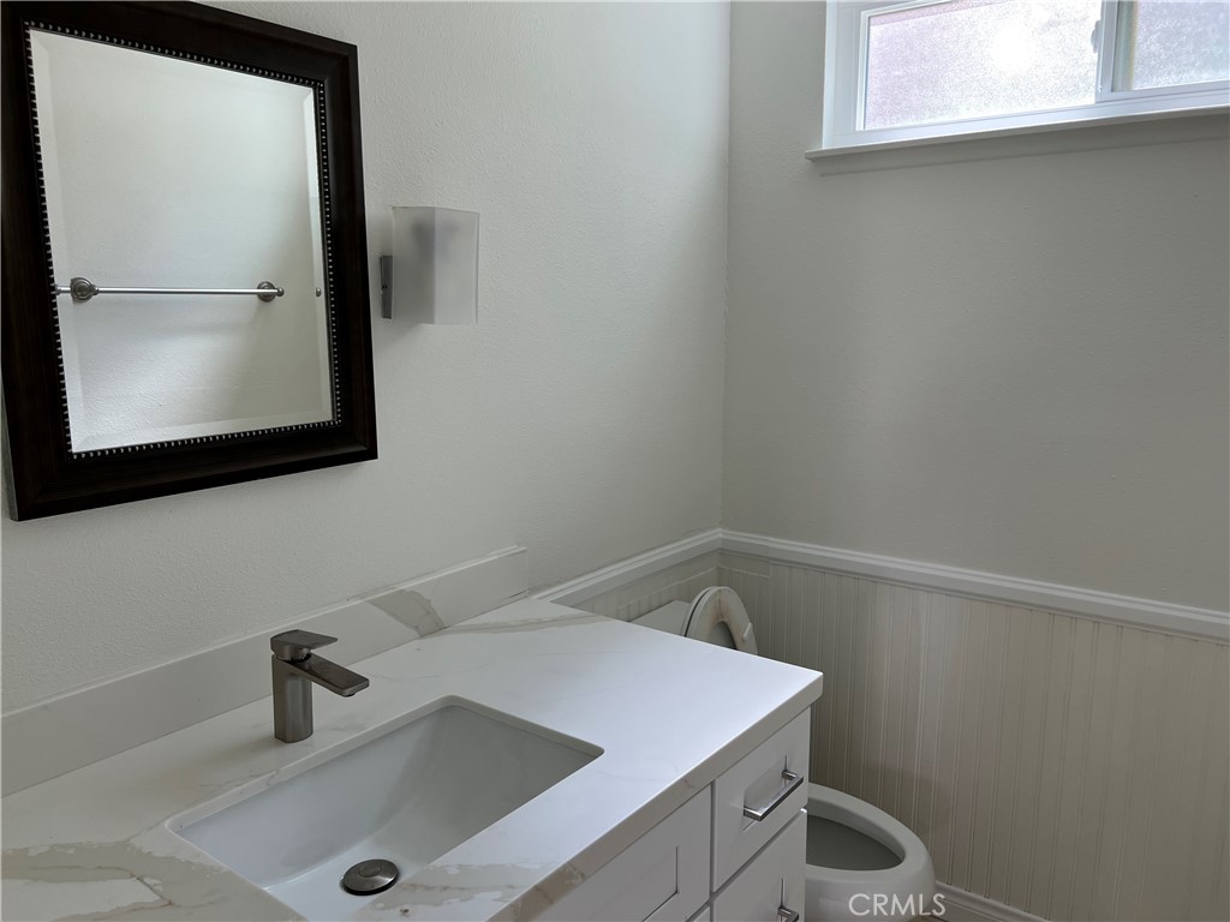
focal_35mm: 26
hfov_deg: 67.3
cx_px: 615
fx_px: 924
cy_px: 461
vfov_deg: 53.1
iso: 32
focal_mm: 5.7
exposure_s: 1/121
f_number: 1.5
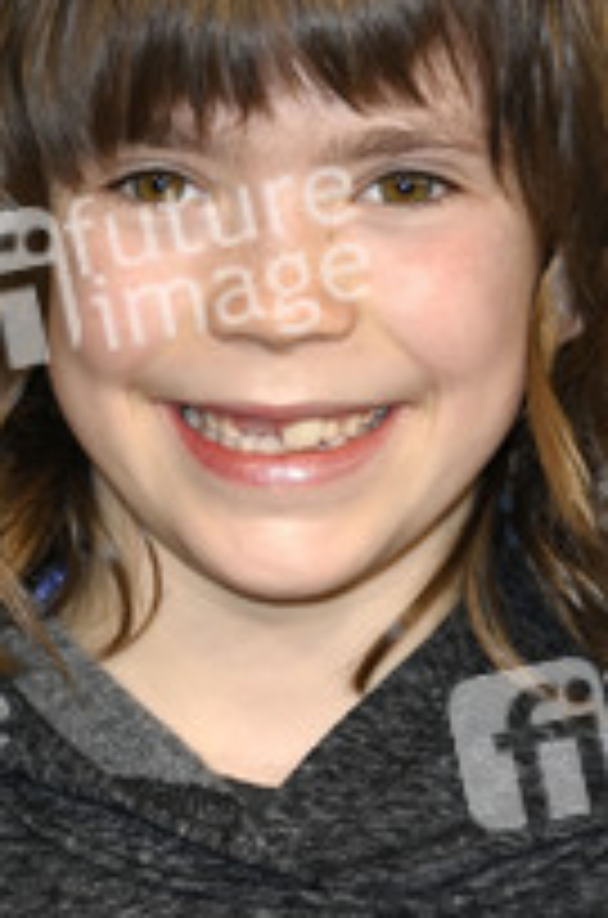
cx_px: 270
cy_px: 500
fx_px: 12502
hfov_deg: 2.8
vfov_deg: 4.2
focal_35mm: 491
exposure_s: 1/250
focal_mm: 250
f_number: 5.6
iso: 1000
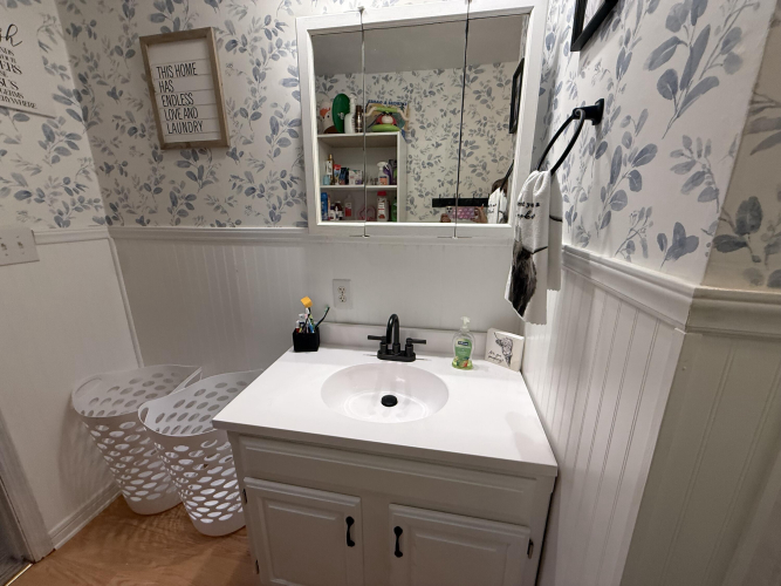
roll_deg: +0.2
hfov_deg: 102.1
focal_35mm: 14
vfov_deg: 85.7
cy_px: 293
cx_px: 390
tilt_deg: -15.5
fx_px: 316
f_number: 2.2
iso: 200
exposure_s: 1/120
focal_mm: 2.22
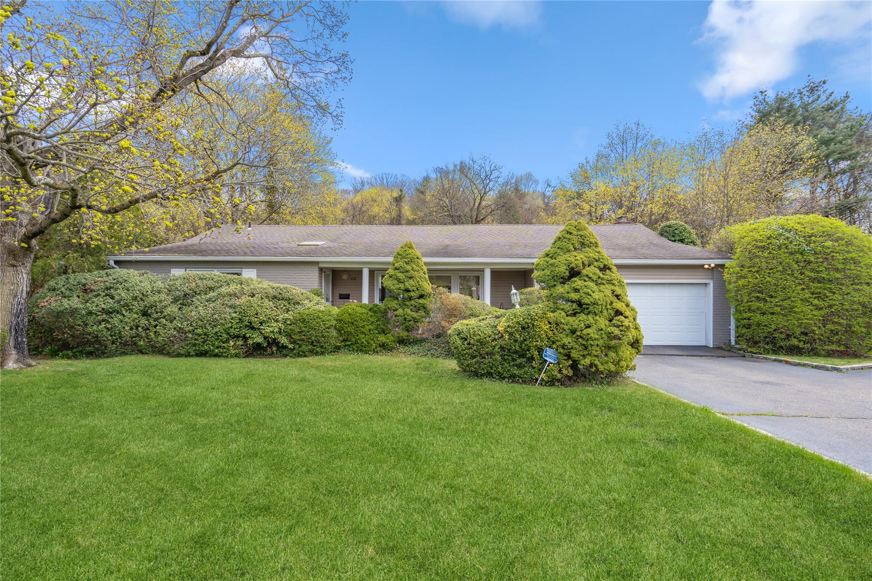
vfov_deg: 73.7
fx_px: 387
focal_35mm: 16
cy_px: 290
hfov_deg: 96.7
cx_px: 436
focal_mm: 16
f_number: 5.6
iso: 200
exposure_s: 1/160
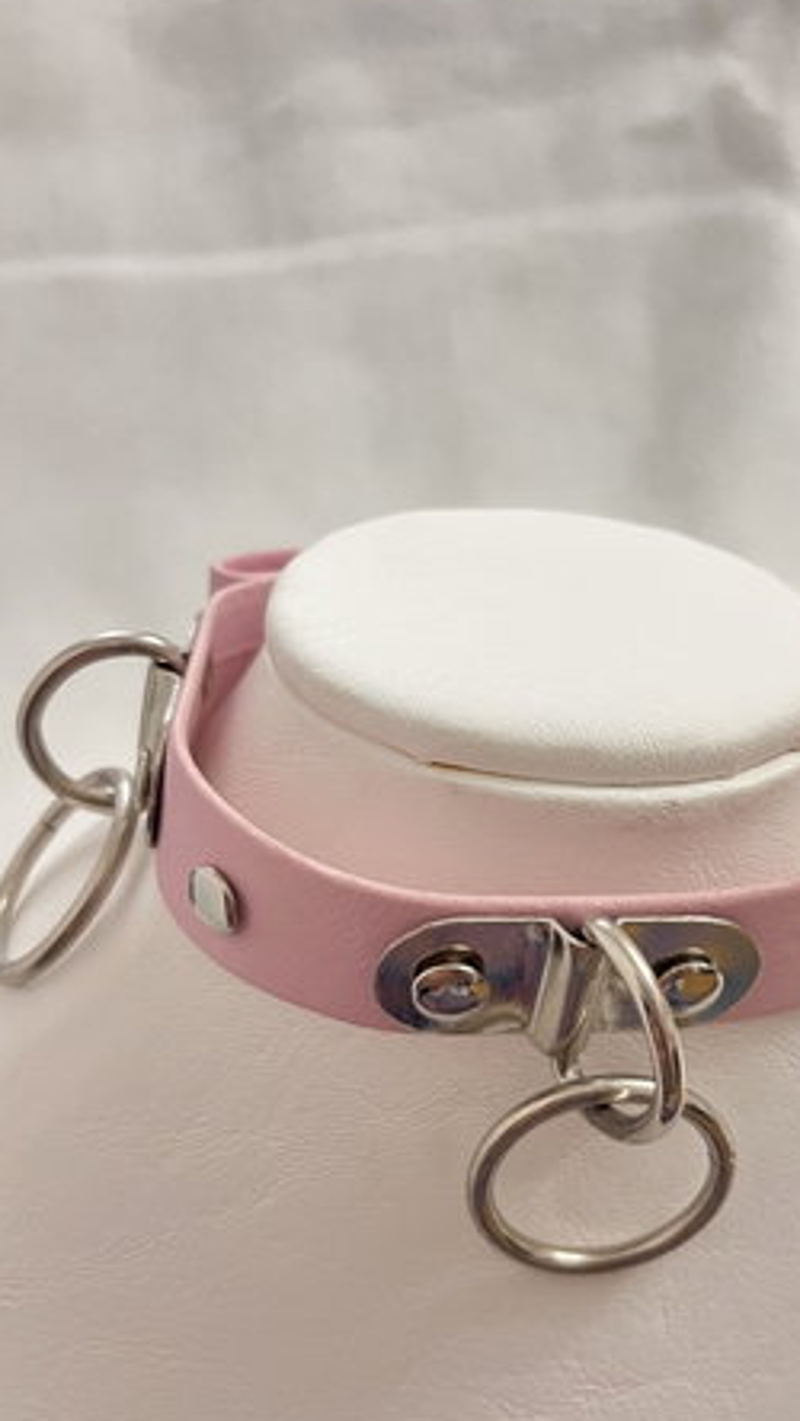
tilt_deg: -32.8
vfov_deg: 58.0
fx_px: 1281
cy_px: 754
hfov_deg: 34.2
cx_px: 560
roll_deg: +7.2
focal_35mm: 34
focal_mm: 5.1
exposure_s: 1/30
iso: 800
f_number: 1.6
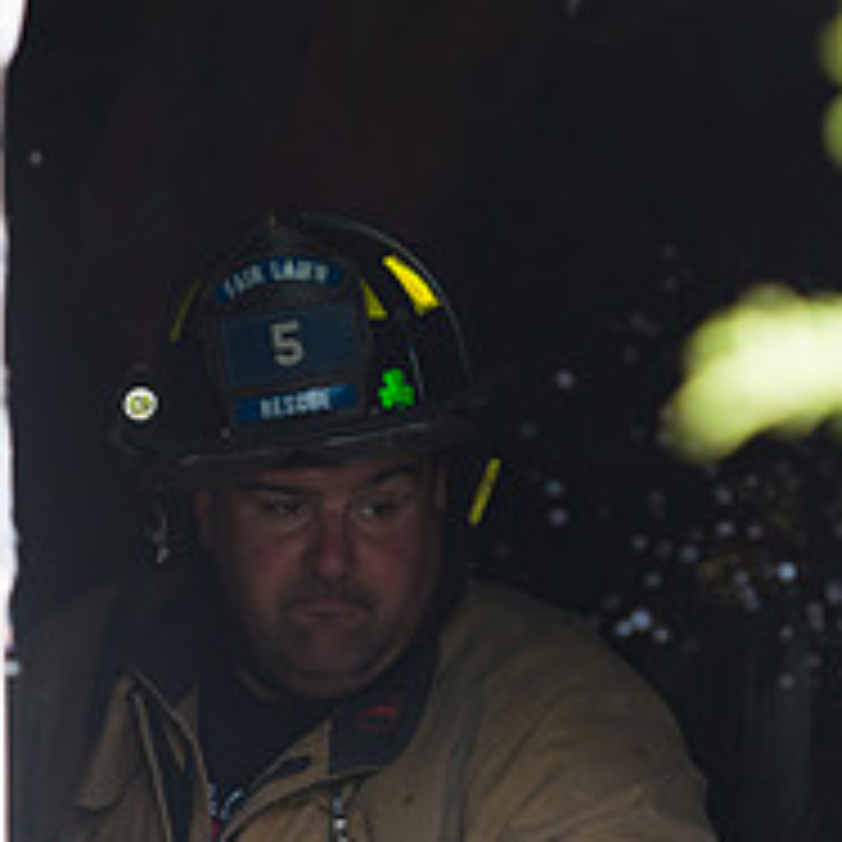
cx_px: 387
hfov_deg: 4.9
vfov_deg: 4.9
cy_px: 495
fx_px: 9769
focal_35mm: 355
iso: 800
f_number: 3.2
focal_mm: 135
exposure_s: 1/800
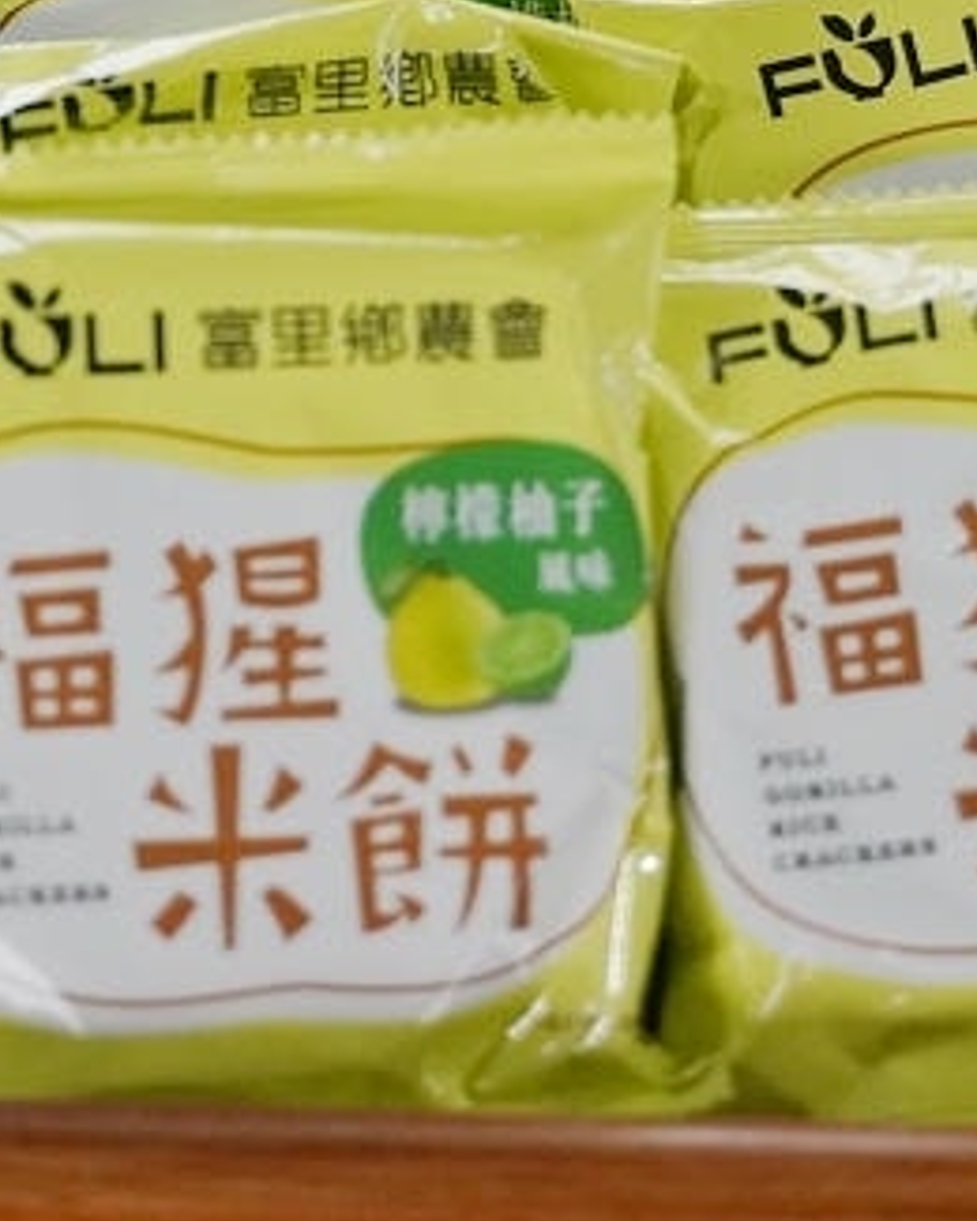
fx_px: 6145
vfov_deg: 11.2
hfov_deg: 9.1
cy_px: -131
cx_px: 391
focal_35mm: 170
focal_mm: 49
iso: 2500
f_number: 2.8
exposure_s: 1/160
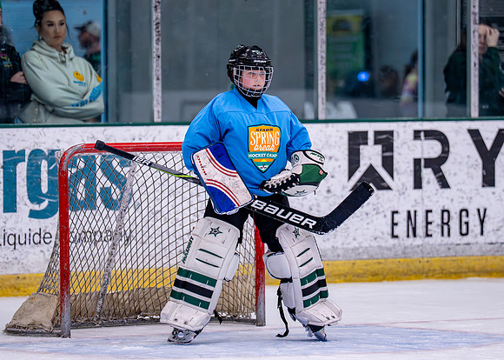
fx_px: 4441
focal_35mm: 310
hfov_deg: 6.5
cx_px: 260
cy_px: 160
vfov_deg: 4.6
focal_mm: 185
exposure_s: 1/1250
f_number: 2.8
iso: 2500
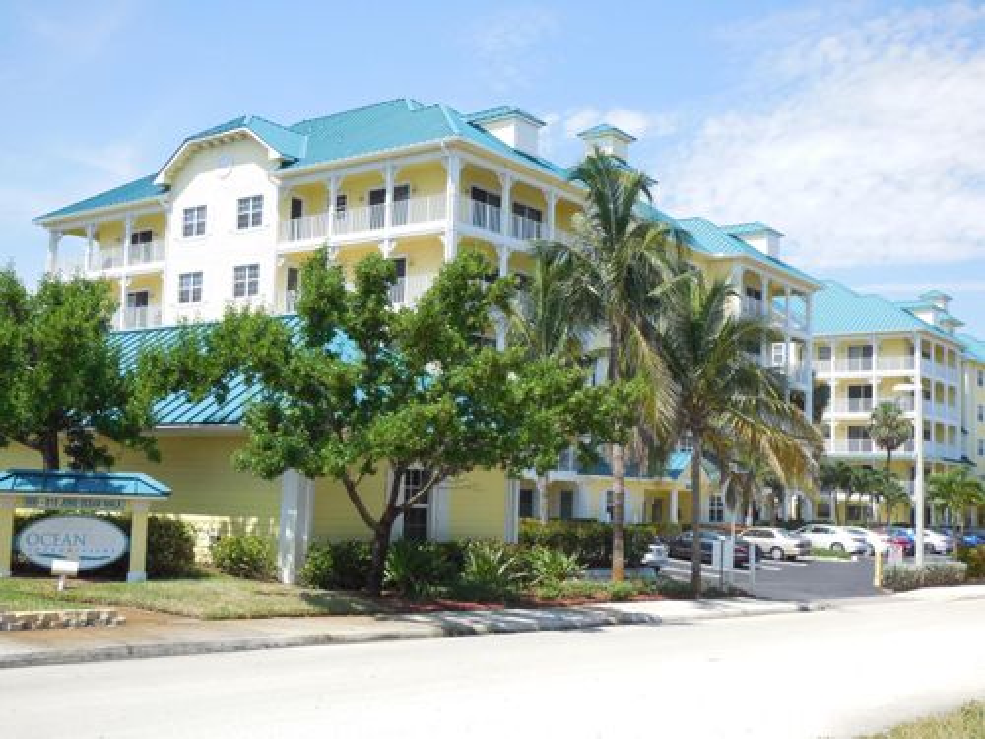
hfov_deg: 41.2
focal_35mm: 46
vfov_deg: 31.5
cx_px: 492
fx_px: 1309
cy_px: 370
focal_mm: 8.2
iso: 125
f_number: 3.8
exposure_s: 1/800
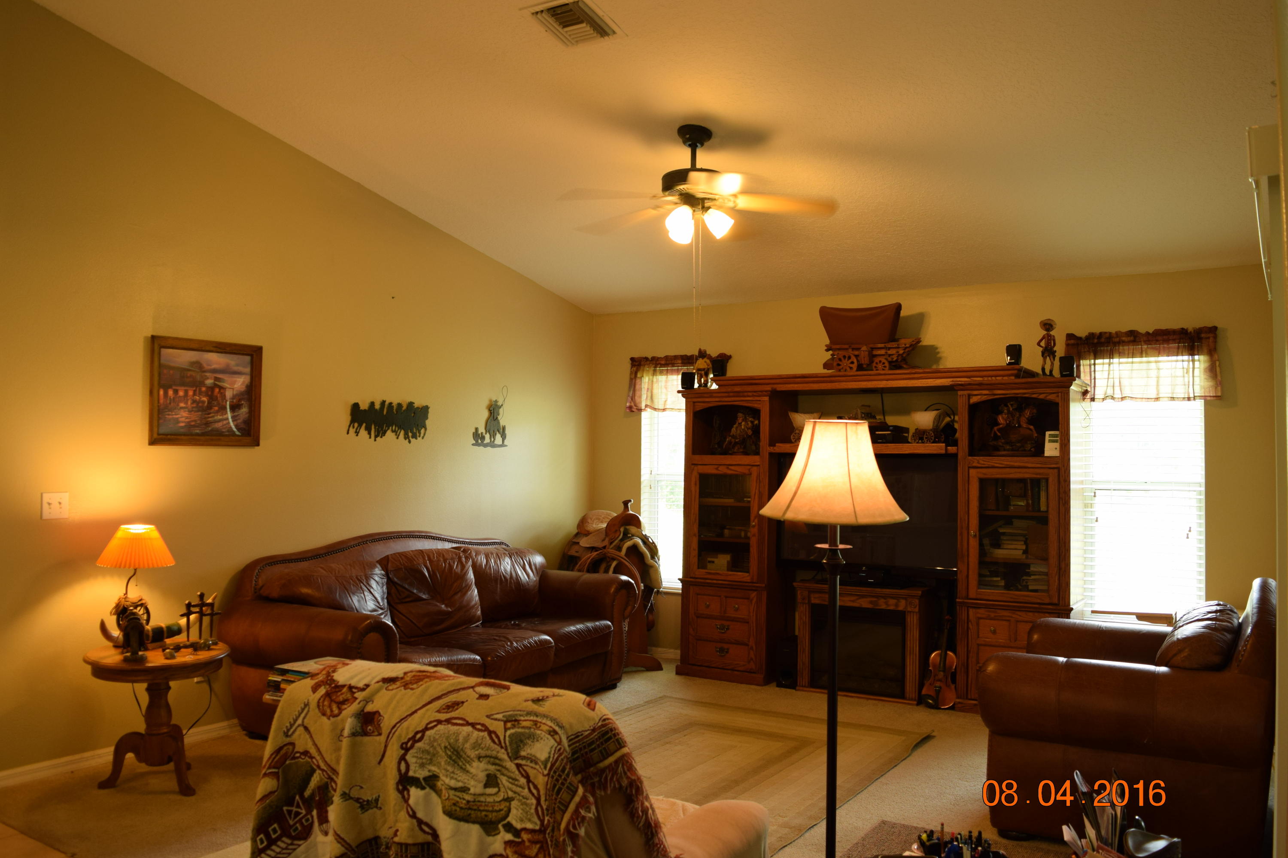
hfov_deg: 67.4
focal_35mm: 27
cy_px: 429
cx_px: 644
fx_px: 966
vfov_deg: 47.9
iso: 320
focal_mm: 18
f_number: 5
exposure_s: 1/30
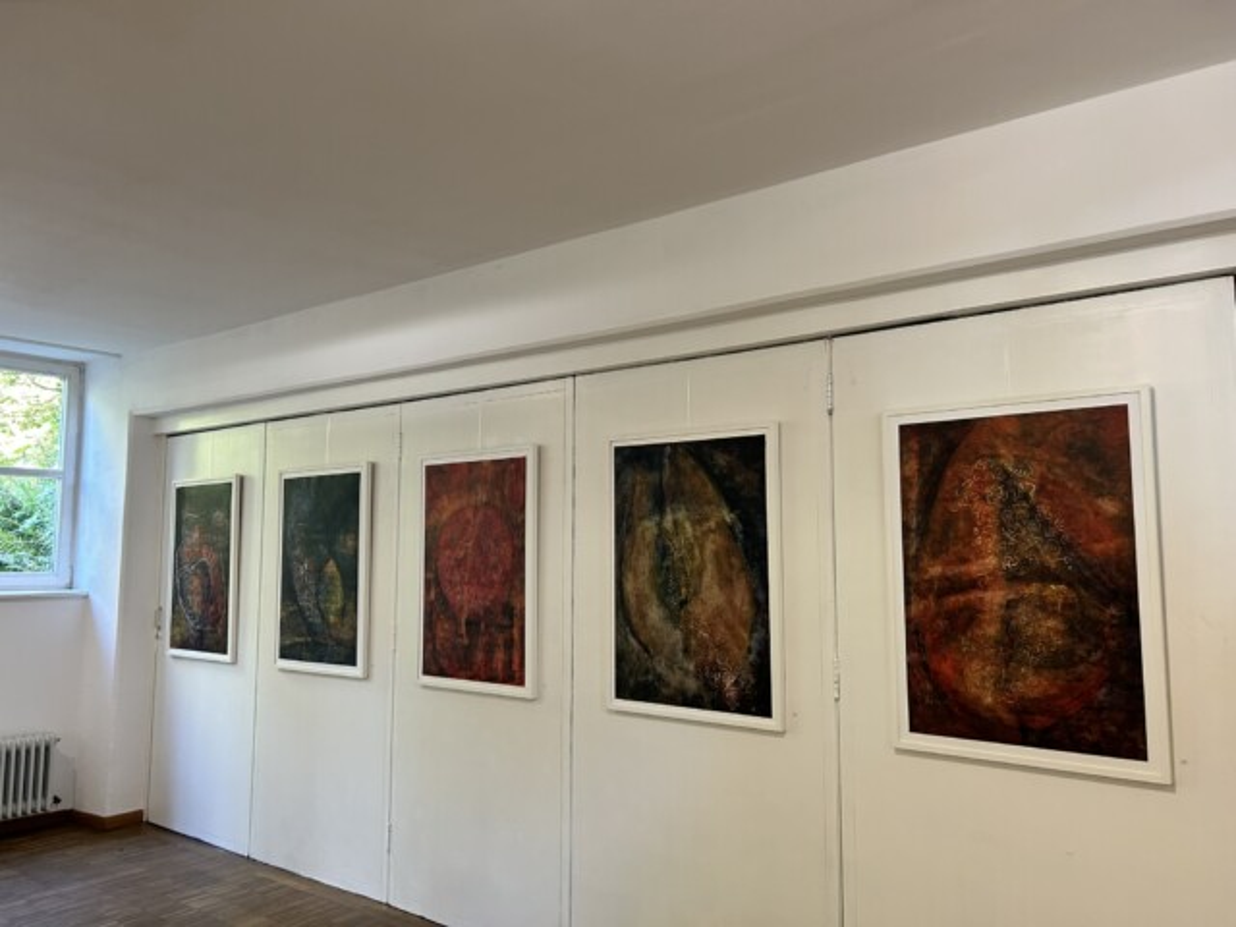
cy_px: 464
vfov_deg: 53.1
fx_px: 928
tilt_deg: +5.5
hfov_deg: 67.3
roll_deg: -0.3
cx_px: 618
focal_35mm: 26
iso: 160
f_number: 1.5
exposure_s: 1/50
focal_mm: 5.7
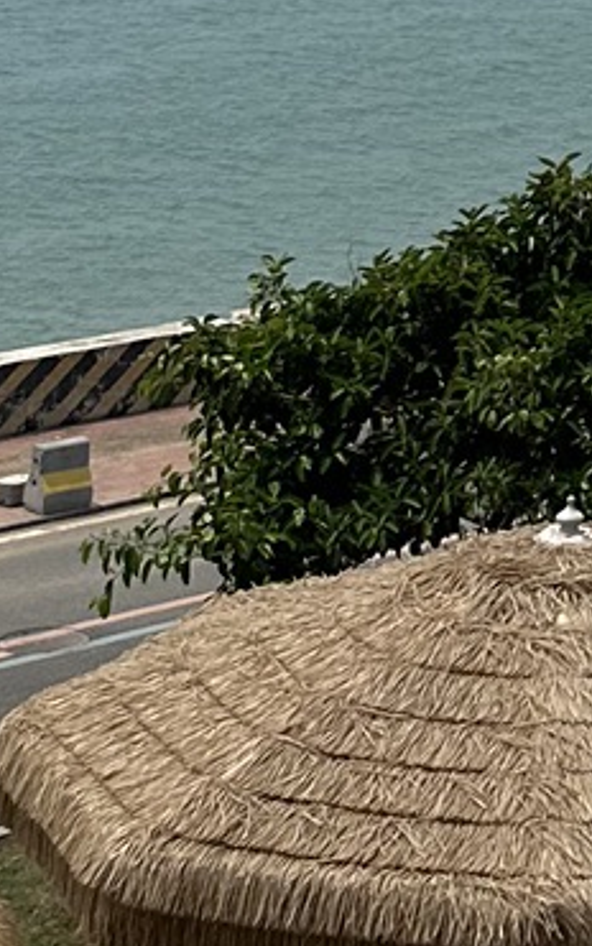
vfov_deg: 13.6
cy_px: -773
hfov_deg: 8.8
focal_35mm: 137
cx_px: 1370
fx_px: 3535
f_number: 1.78
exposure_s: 1/10753
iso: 80
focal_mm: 6.86
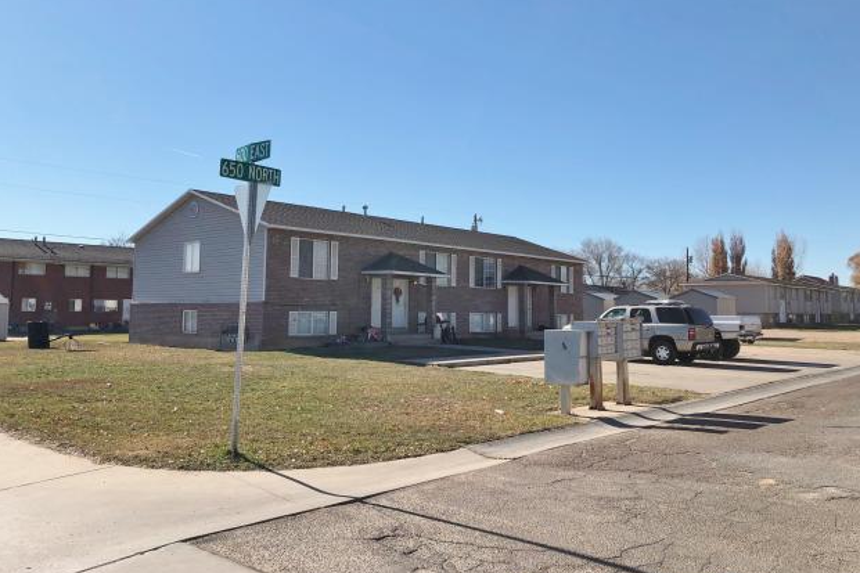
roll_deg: -1.0
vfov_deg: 43.5
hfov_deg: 61.9
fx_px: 717
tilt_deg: +4.2
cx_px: 439
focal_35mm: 30
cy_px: 256
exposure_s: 1/2288
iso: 20
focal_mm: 3.99
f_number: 1.8
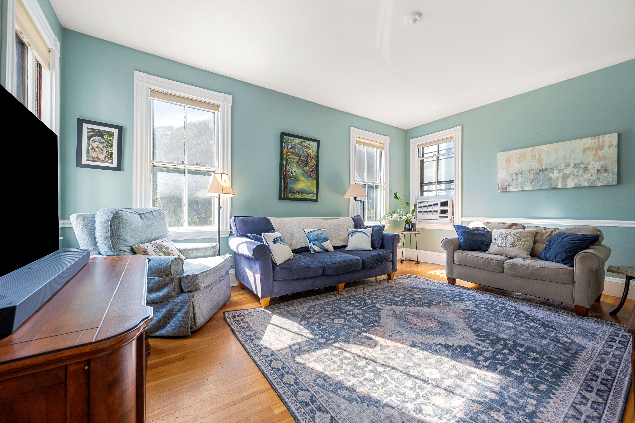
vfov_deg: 81.2
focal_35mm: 14
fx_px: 247
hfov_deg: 104.3
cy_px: 212
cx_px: 318
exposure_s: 1/10
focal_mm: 14
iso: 500
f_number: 8
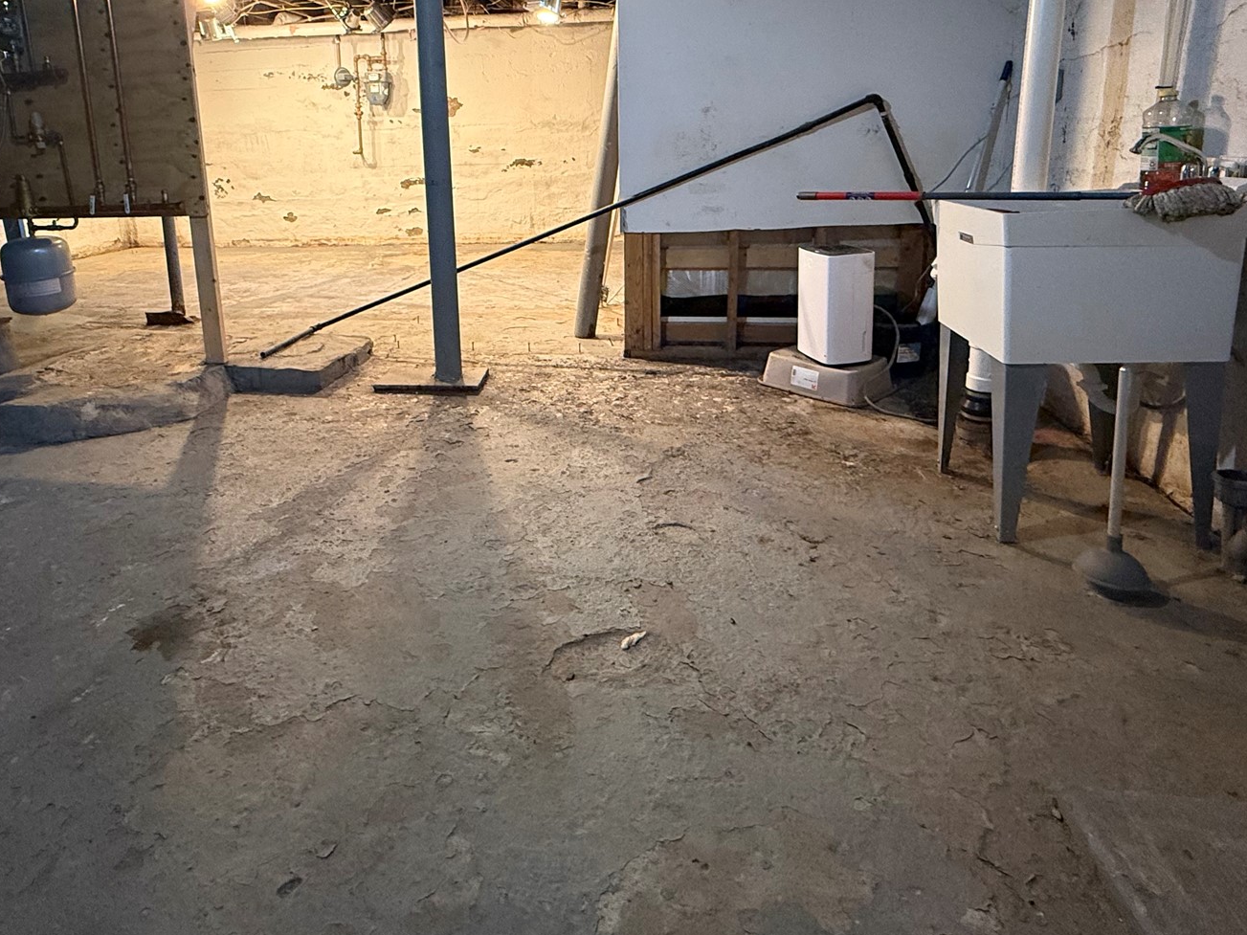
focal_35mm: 22
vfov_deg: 58.9
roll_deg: +2.0
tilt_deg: -10.4
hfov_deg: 75.8
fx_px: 792
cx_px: 522
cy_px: 275
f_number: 2.2
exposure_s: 1/60
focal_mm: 2.22
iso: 500
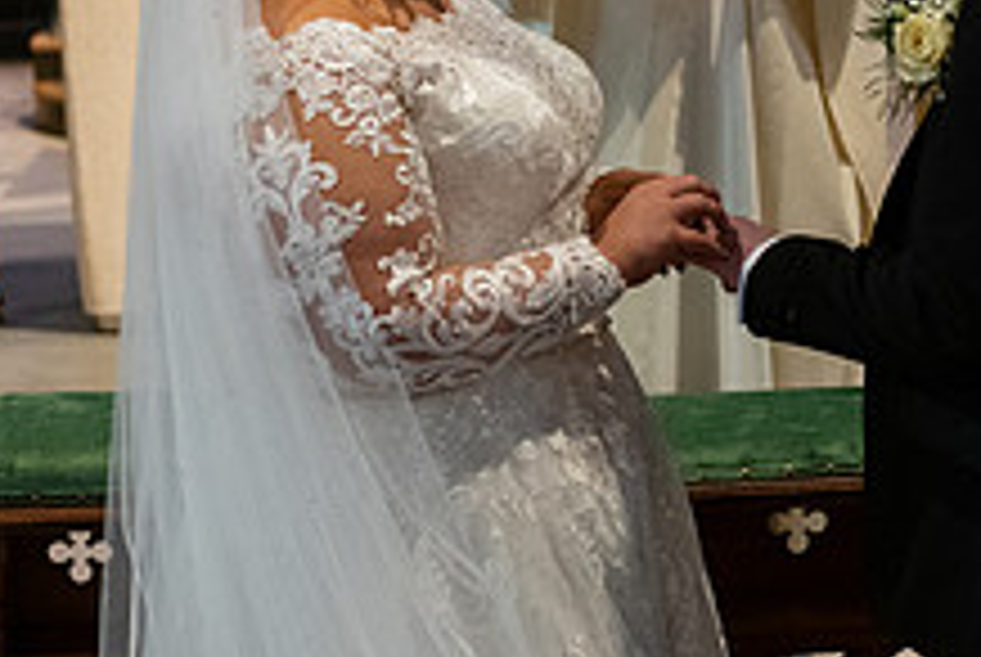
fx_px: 3984
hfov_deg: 14.0
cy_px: -43
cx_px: 711
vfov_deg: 9.3
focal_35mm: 146
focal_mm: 55
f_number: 3.5
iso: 1250
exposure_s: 1/160
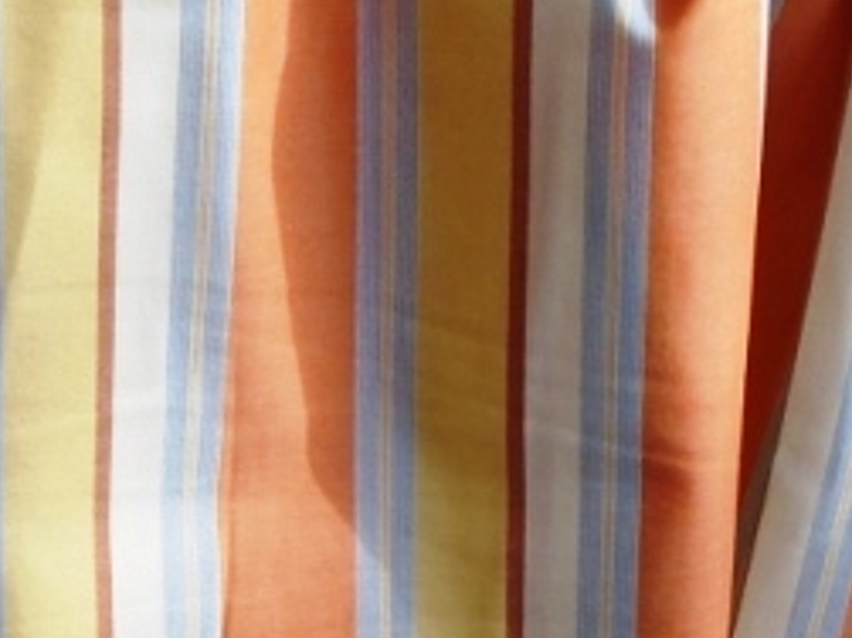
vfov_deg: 13.4
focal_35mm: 106
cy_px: 876
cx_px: 166
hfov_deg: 18.4
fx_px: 2608
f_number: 3.2
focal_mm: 4.6
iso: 100
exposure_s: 1/250
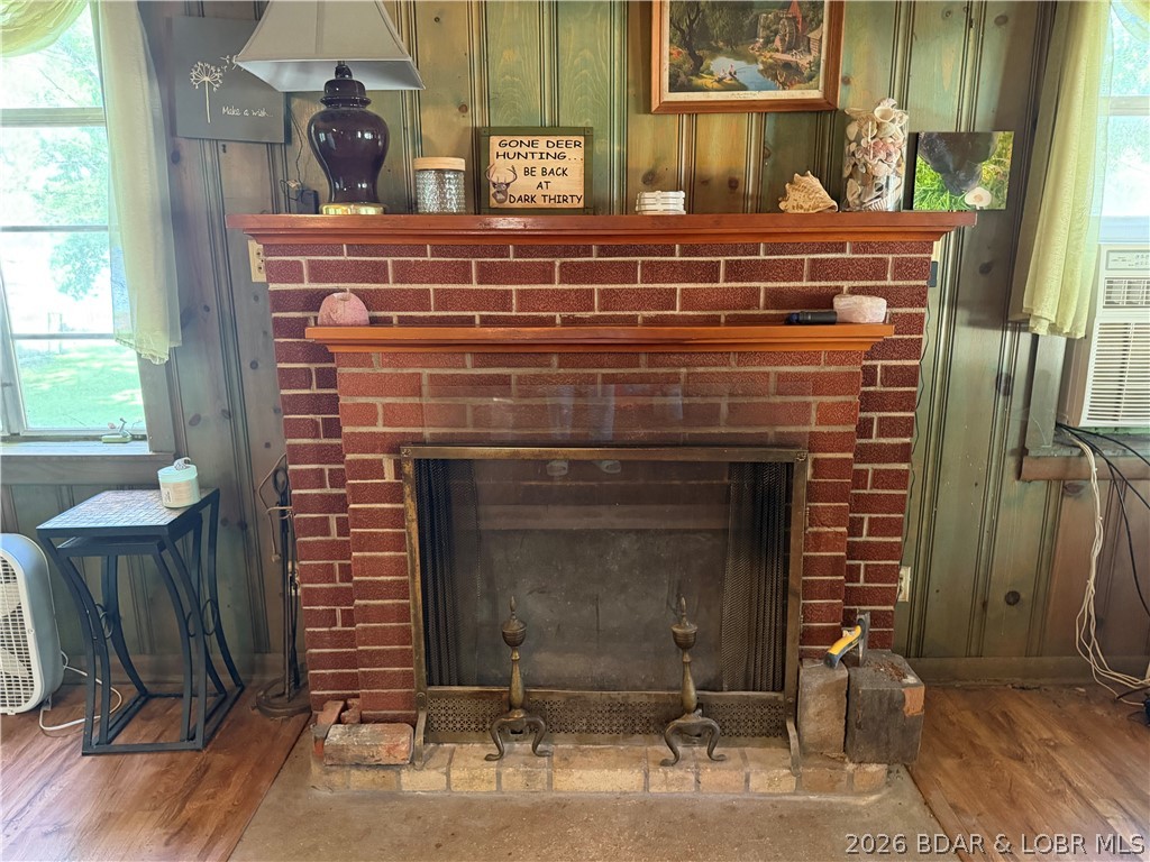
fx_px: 797
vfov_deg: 56.8
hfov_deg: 71.6
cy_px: 431
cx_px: 575
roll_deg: +0.5
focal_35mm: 24
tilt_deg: -14.1
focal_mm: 6.76
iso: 800
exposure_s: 1/40
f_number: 1.78
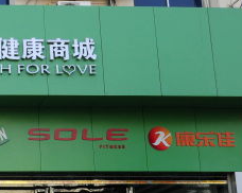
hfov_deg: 18.5
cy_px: 89
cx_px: -88
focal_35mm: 95
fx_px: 680
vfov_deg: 16.2
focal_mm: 22
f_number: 7.1
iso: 720
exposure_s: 1/320
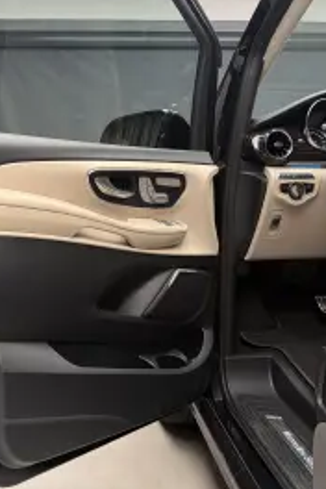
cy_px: 241
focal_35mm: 34
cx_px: 106
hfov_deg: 38.4
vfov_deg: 55.8
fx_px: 462
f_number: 1.78
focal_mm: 6.76
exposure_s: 1/100
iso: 200
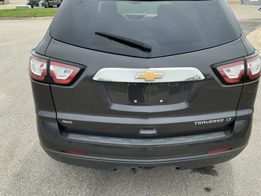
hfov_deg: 56.8
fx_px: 241
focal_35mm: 32
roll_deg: -2.2
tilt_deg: -22.0
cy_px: 104
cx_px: 136
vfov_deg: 44.2
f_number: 1.8
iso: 25
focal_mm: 3
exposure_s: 1/627
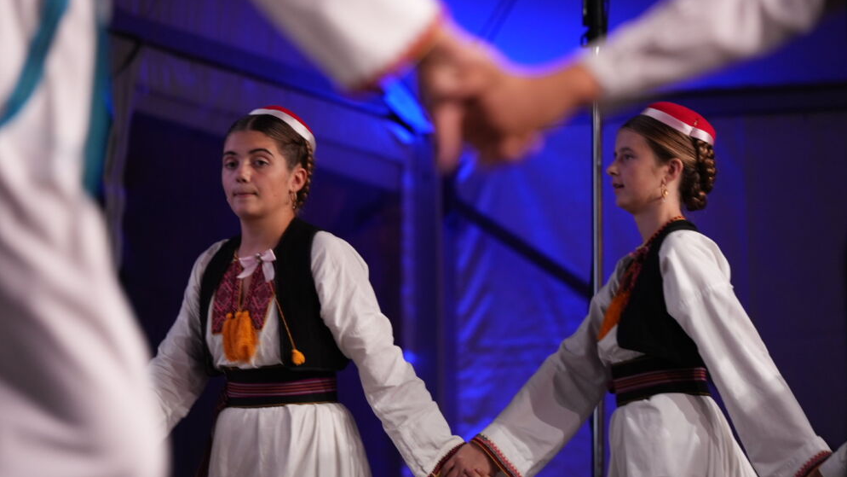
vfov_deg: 6.3
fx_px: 4357
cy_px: 201
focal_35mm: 194
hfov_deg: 11.1
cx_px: 425
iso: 1600
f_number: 4
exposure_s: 1/200
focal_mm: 184
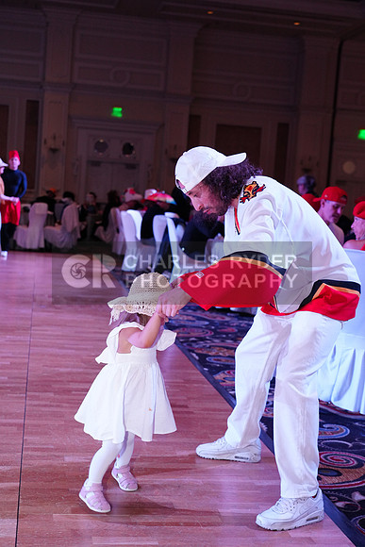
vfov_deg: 40.3
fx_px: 745
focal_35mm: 49
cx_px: 182
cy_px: 274
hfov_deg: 27.5
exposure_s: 1/250
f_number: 4
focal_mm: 49
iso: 2500
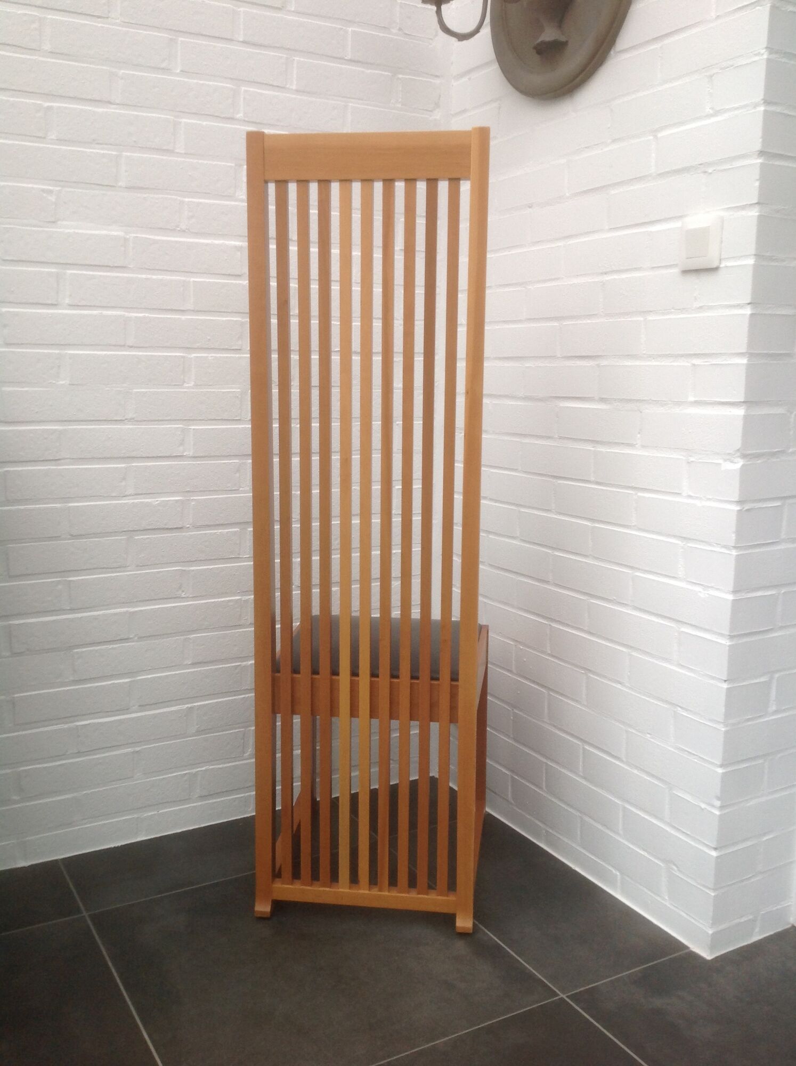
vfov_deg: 52.7
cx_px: 398
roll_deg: -1.0
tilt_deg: -7.4
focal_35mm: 35
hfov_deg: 40.6
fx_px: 1076
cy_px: 533
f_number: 2.4
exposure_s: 1/15
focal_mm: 4.28
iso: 50
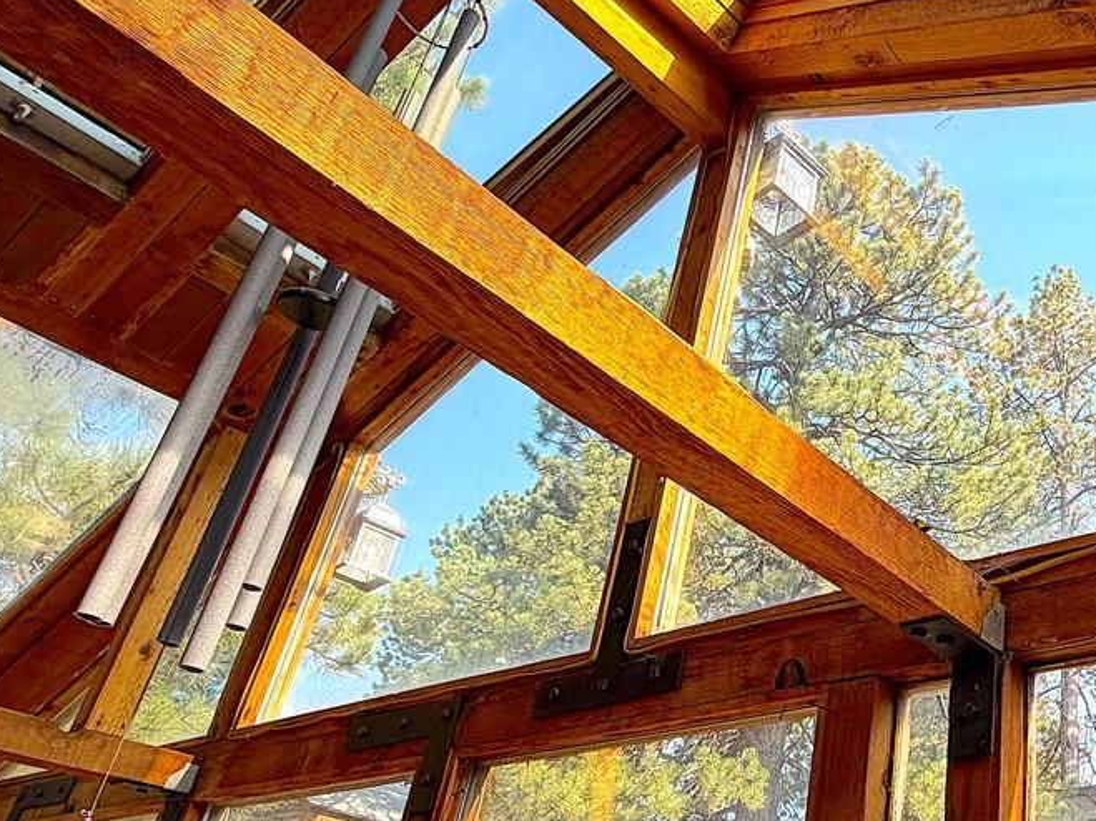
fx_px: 1076
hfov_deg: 49.2
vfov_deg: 41.7
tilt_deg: +30.5
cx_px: 948
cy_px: 477
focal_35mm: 34
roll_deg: -3.6
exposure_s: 1/336
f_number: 2.2
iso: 50
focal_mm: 2.22
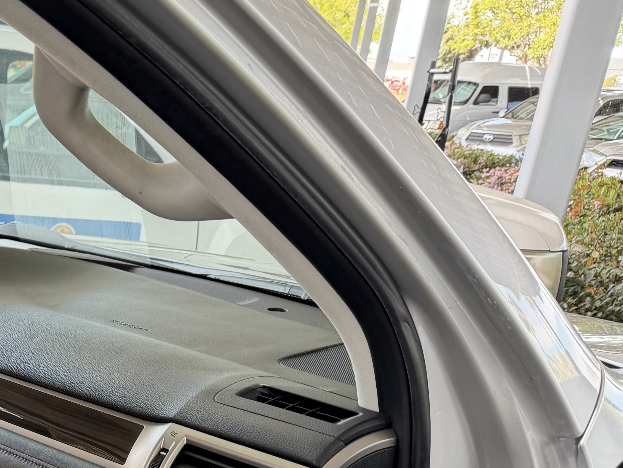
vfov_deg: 23.1
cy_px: 537
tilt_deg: -22.2
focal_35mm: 59
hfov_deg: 28.3
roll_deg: -2.7
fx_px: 1062
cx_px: -135
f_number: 1.78
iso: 100
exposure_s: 1/186
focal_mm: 6.76
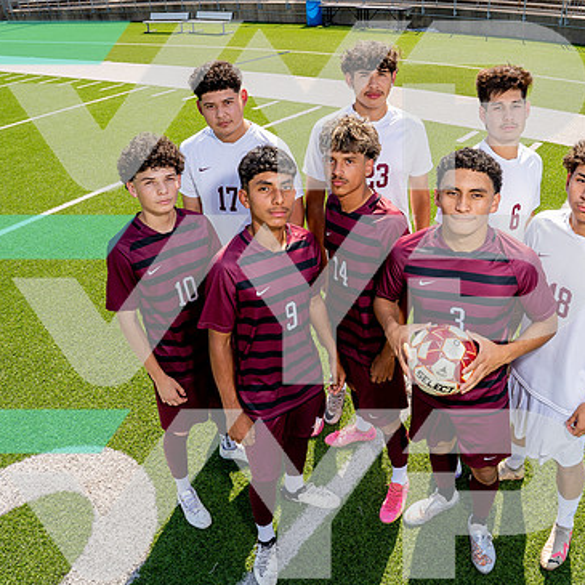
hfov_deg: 58.1
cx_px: 377
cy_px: 301
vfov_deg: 59.1
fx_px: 516
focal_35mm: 27
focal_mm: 20
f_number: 11
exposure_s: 1/250
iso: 320
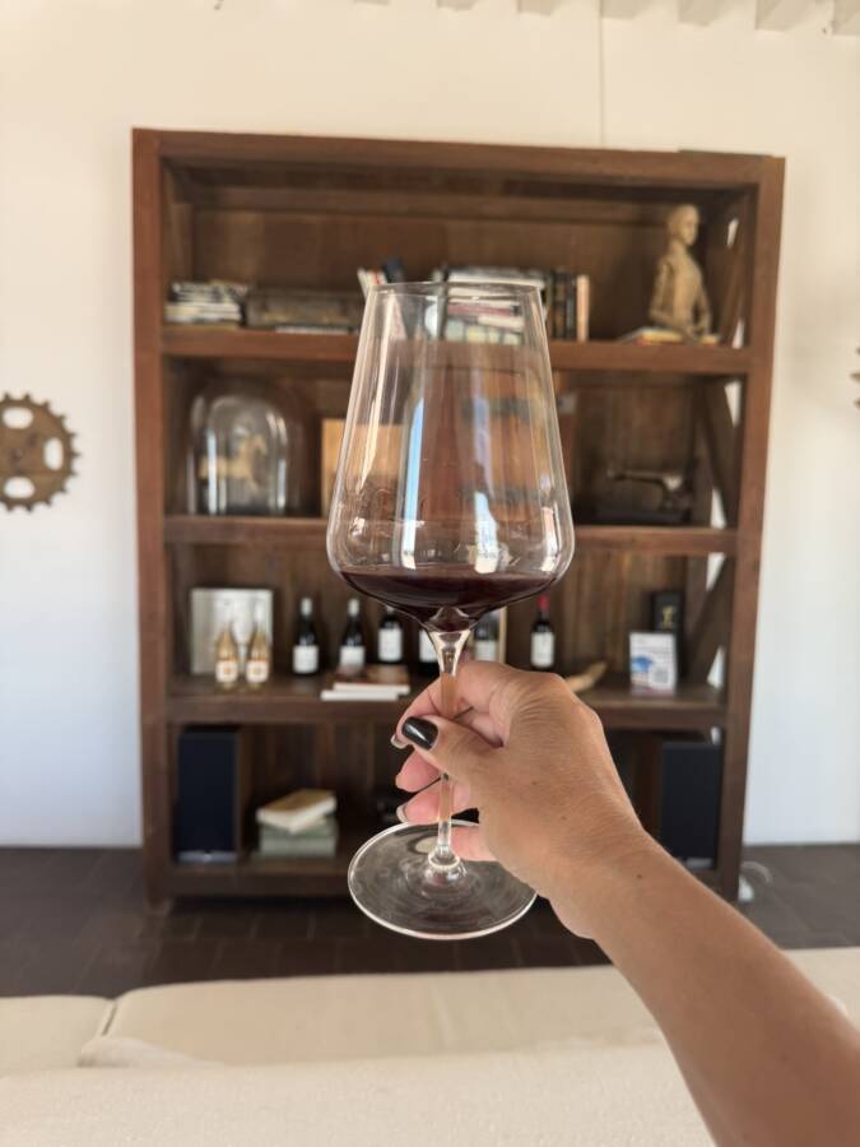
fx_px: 795
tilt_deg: -5.9
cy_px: 574
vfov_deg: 71.6
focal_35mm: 24
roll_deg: -0.9
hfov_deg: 56.8
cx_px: 430
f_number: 1.78
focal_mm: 6.76
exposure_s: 1/121
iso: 80
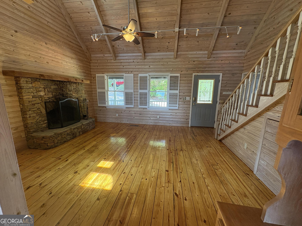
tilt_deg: -10.2
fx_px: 122
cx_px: 151
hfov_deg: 102.1
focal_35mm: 14
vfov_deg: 85.7
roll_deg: -0.9
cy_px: 113
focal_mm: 2.22
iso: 250
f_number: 2.2
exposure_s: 1/60
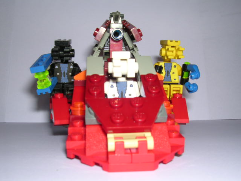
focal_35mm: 38
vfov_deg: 37.7
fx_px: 265
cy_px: 90
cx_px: 120
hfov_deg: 49.0
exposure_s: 1/60.1
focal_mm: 5.8
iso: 100
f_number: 5.6
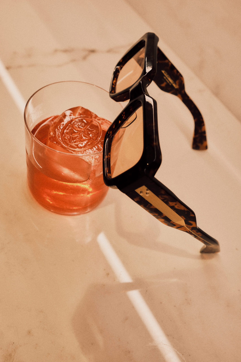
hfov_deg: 37.9
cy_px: 181
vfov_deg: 54.4
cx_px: 120
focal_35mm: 35
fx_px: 351
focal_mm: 23
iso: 500
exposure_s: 1/160
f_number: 5
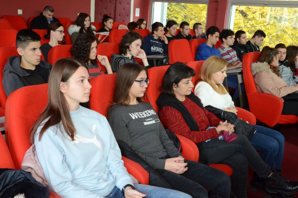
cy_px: 99
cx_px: 149
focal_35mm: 44
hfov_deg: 45.0
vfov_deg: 30.7
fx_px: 359
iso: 1600
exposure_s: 1/60
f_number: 10
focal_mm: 29
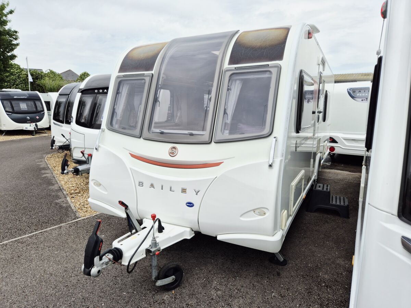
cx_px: 206
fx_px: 273
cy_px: 154
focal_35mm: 23
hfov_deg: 73.9
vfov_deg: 58.9
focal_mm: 5.4
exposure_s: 1/2000
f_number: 1.8
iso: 25
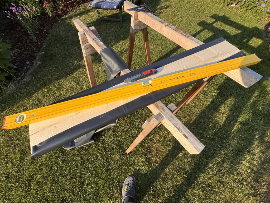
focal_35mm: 14
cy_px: 102
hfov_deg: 102.1
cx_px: 135
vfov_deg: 85.7
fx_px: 109
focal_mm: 2.22
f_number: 2.2
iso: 40
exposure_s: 1/868
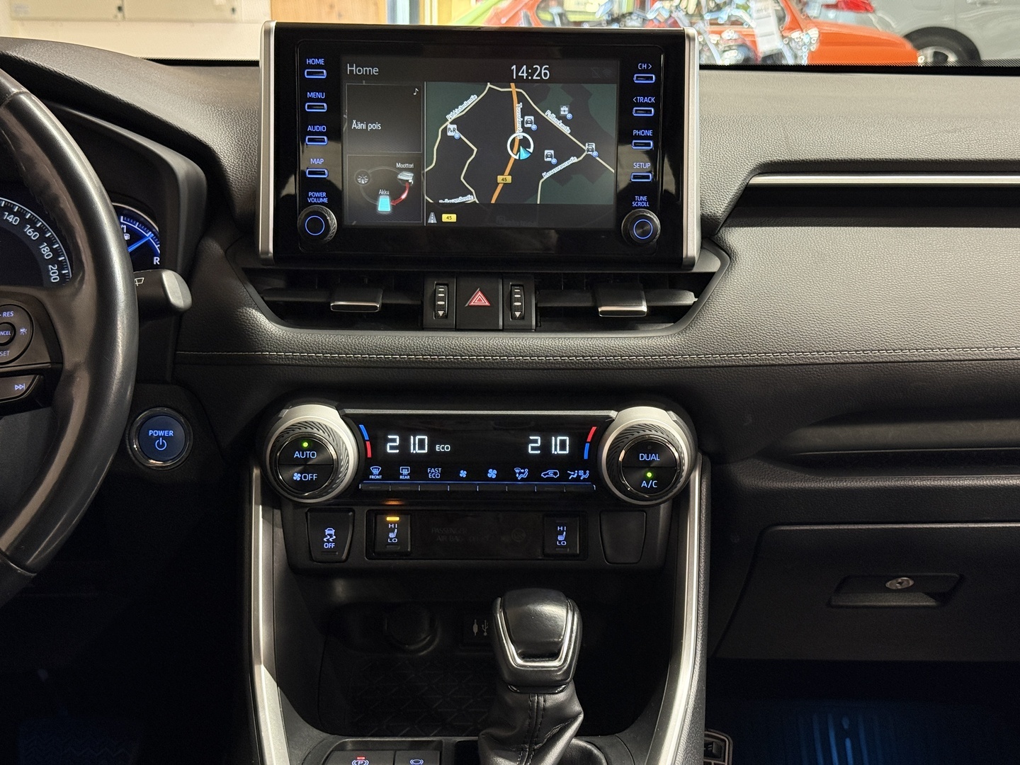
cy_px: 382
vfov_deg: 30.3
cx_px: 510
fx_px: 1414
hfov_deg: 39.7
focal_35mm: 48
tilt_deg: -14.9
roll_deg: -0.6
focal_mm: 6.76
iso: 250
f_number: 1.78
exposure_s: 1/48
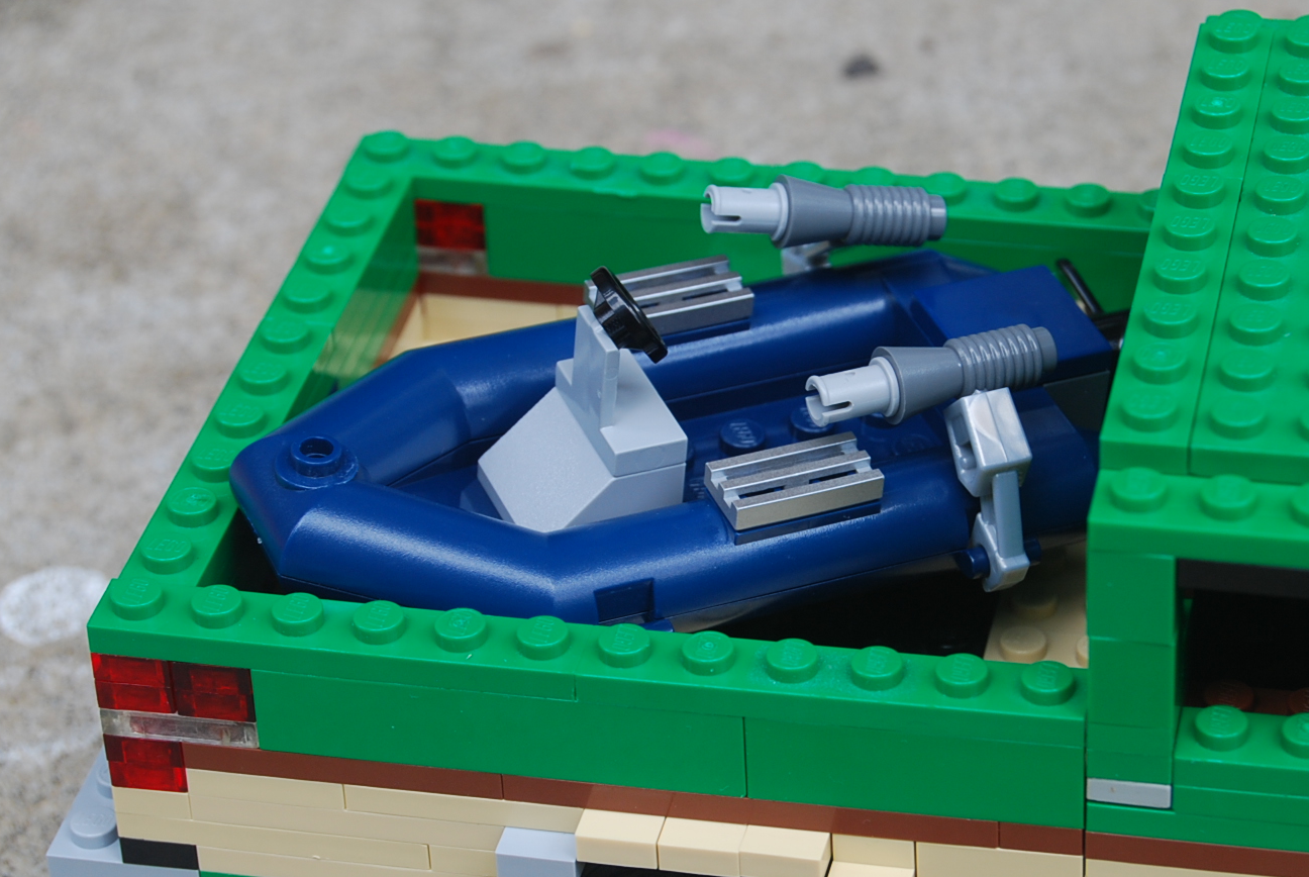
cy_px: 425
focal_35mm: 112
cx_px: 807
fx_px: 4078
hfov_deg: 18.2
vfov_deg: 12.3
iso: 200
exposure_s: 1/60
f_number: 8
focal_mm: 50
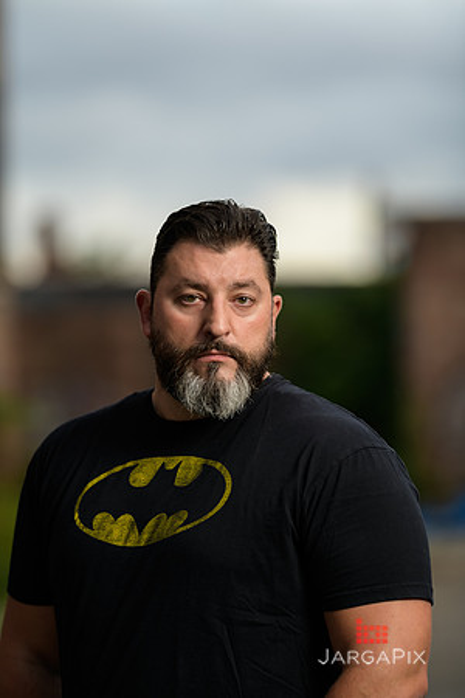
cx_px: 232
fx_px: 2615
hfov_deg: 10.2
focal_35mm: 135
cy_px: 349
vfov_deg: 15.2
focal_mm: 135
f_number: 2
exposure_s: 1/250
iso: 200
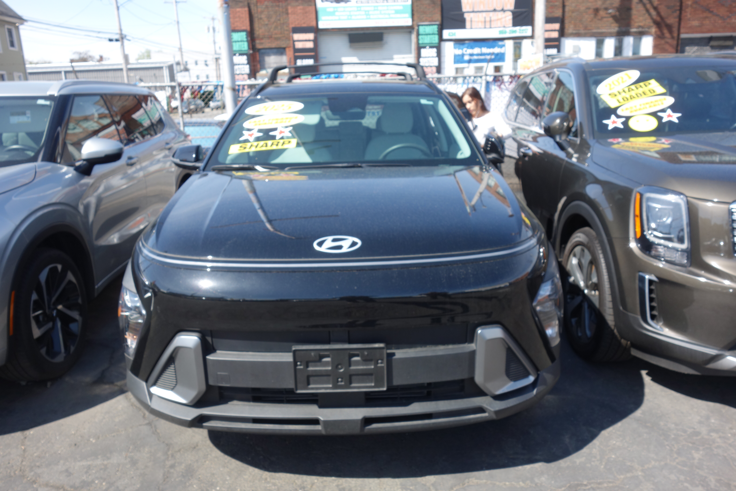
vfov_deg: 46.4
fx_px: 572
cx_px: 368
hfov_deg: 65.5
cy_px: 246
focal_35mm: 28
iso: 125
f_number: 5.6
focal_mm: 10.4
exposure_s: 1/200
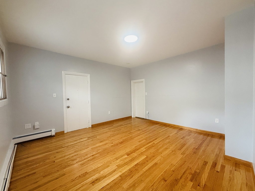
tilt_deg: -0.9
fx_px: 103
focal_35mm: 14
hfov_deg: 102.1
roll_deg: -1.5
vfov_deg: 85.6
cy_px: 96
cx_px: 128
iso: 320
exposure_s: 1/60
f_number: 2.2
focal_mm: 2.22
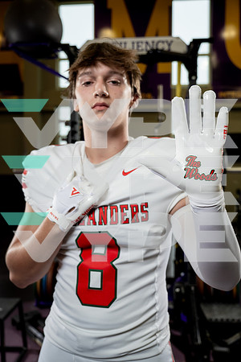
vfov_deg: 55.8
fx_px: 341
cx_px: 120
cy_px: 181
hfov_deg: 38.9
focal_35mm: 34
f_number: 4.5
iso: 640
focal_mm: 34
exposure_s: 1/250
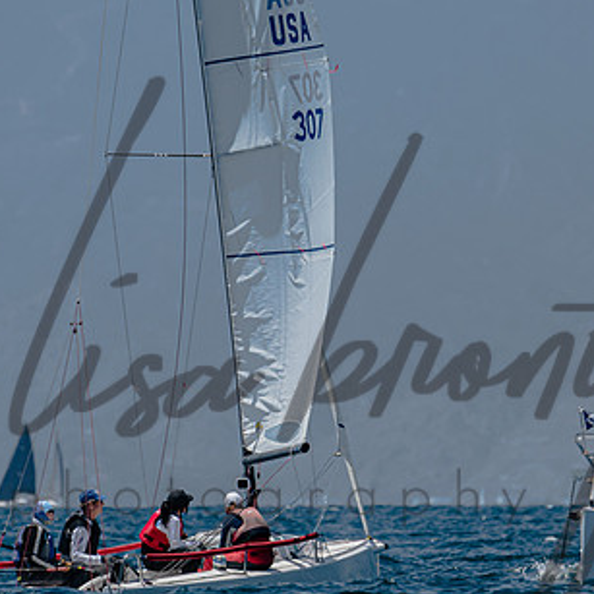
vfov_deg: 1.8
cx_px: 360
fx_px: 18618
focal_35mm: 959
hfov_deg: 1.8
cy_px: 396
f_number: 5.6
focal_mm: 340
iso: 200
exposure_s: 1/2000
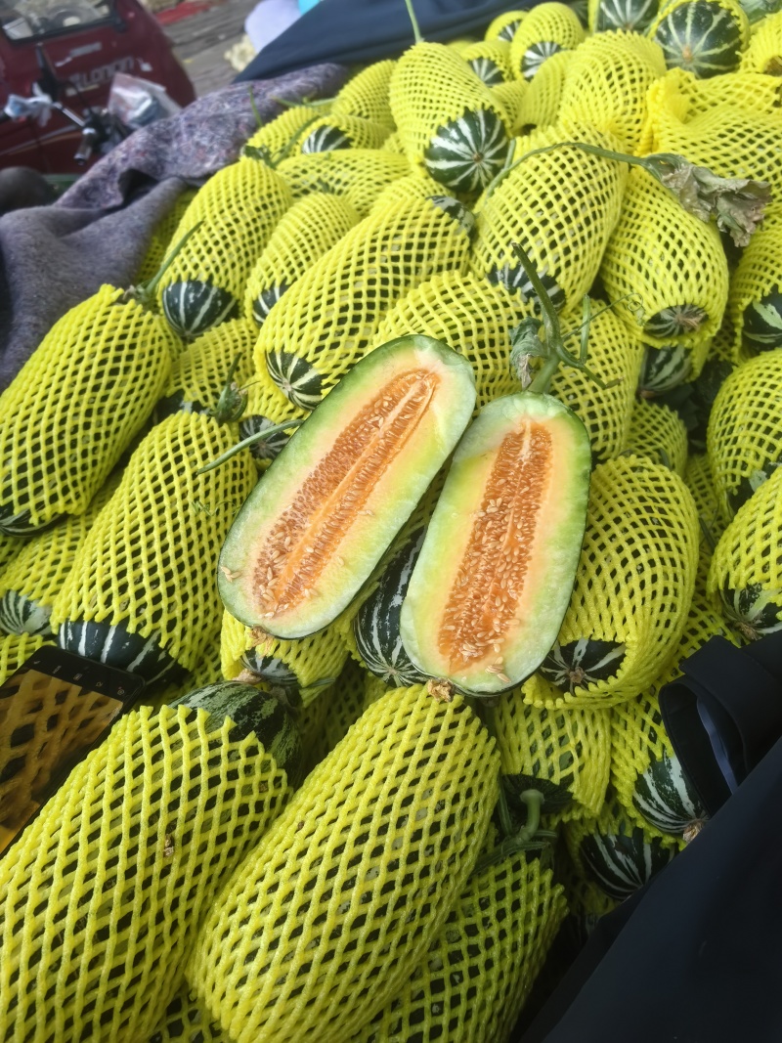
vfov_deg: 65.3
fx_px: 813
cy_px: 522
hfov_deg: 51.3
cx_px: 391
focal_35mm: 27
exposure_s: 1/285
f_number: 2
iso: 50
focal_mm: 5.75
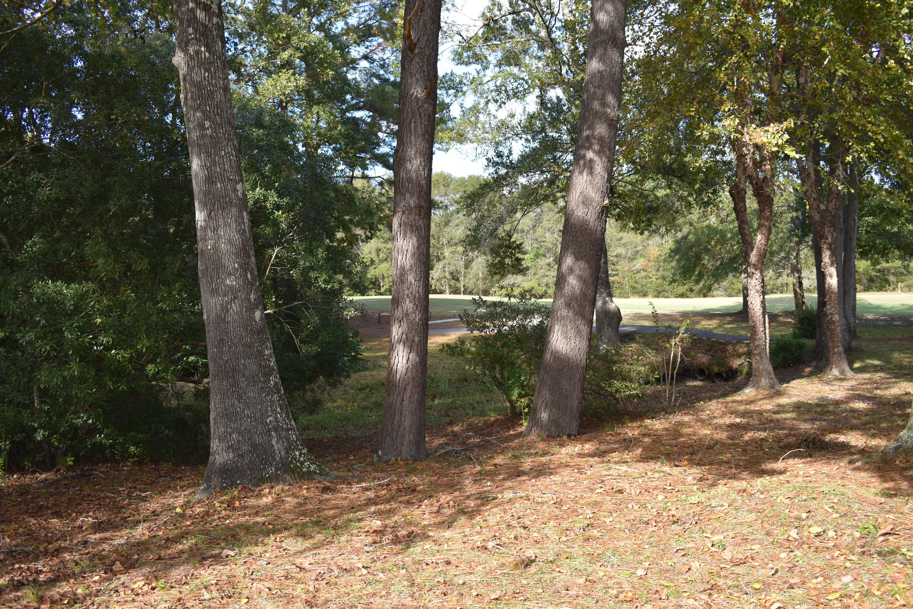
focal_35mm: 33
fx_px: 837
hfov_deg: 57.2
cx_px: 456
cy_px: 304
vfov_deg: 40.0
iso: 110
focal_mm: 22
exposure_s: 1/125
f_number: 5.6
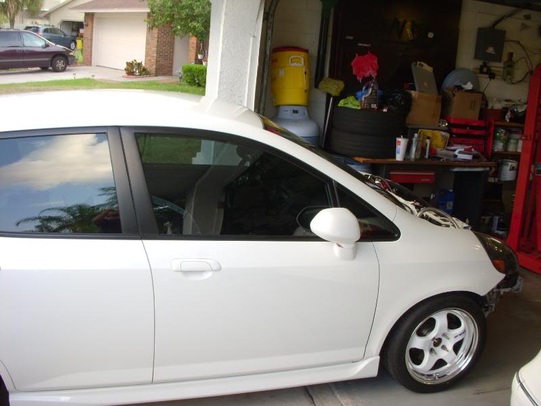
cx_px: 270
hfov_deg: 49.0
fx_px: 594
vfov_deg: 37.7
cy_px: 203
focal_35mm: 38
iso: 100
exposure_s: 1/50
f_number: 3.3
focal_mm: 6.3
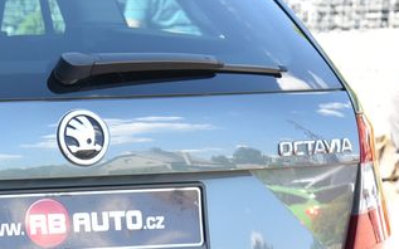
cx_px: -210
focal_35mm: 204
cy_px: 238
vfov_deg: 6.4
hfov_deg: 9.9
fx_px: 2218
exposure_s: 1/125
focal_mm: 62
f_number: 5.6
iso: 500
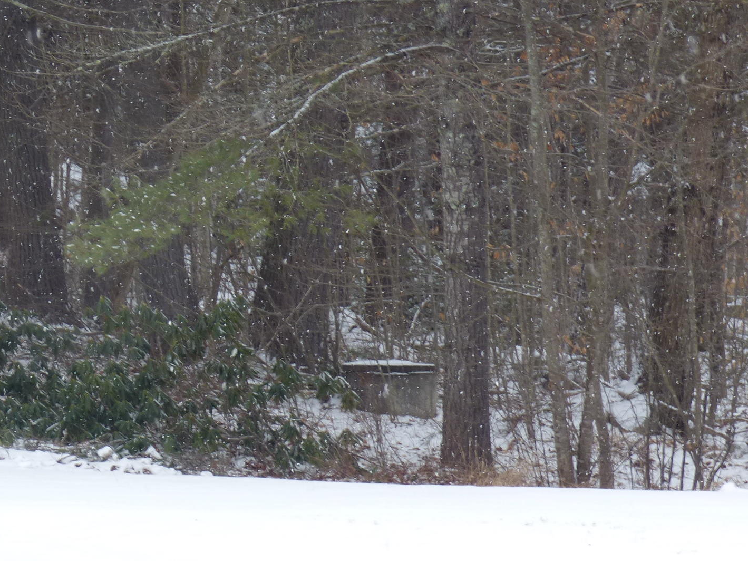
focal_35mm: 249
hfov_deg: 7.9
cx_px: 156
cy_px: 226
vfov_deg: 6.0
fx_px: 5380
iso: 100
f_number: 5.2
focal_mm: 22.39
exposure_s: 1/80
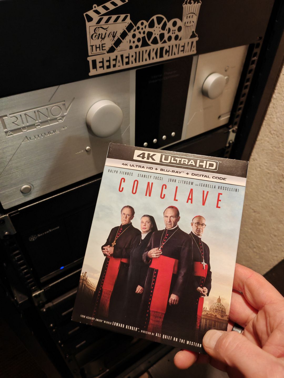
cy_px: 189
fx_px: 273
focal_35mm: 25
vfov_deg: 69.4
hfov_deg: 54.9
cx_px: 142
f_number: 1.9
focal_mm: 5.3
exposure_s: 1/33
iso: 640
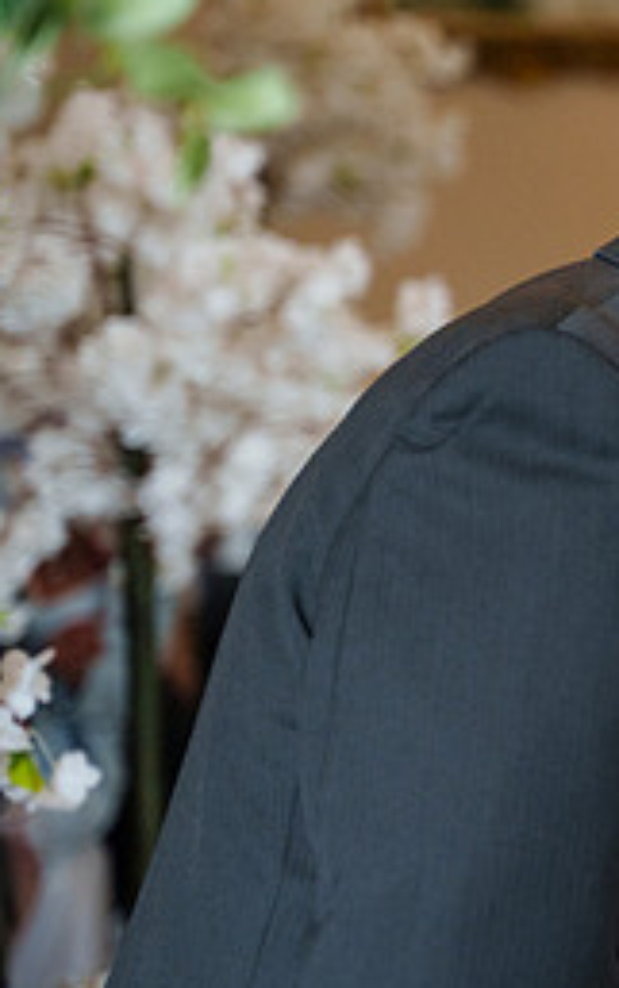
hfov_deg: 7.2
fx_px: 4850
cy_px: 398
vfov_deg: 11.6
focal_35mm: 180
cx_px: 977
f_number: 2.8
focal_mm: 75
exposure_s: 1/400
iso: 1600
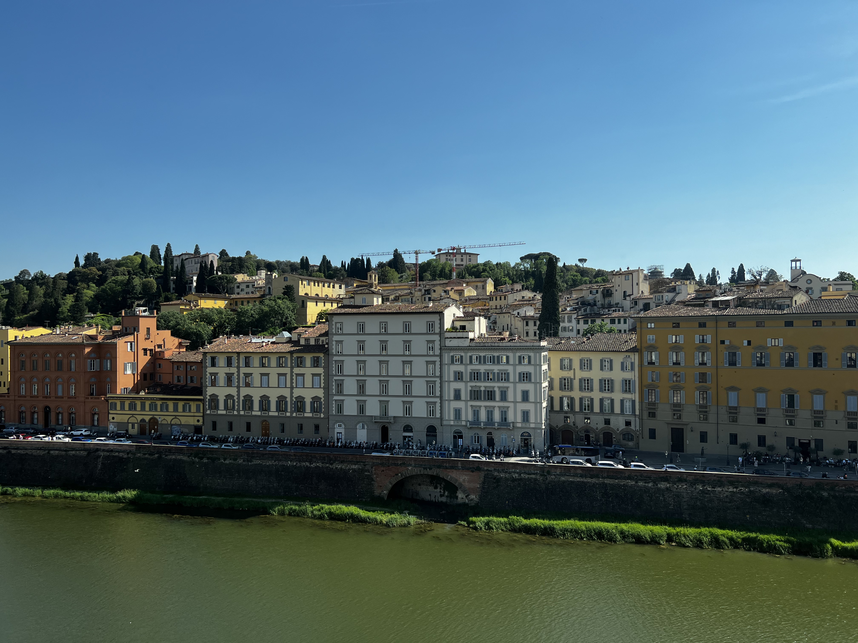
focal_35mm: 26
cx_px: 429
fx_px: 644
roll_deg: +0.6
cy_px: 322
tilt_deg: +0.6
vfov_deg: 53.1
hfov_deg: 67.3
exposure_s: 1/3831
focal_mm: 5.7
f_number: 1.5
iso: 50
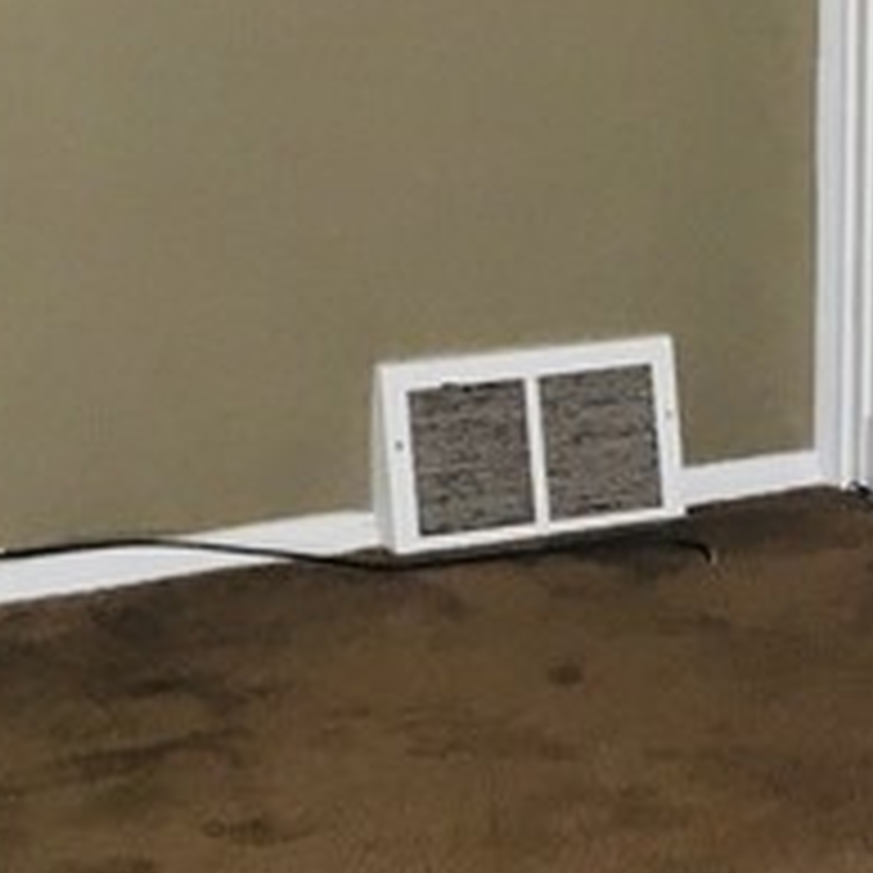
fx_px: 4137
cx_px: 657
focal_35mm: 145
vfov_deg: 12.0
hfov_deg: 12.0
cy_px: 189
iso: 64
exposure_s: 1/30
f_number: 2.4
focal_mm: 3.3
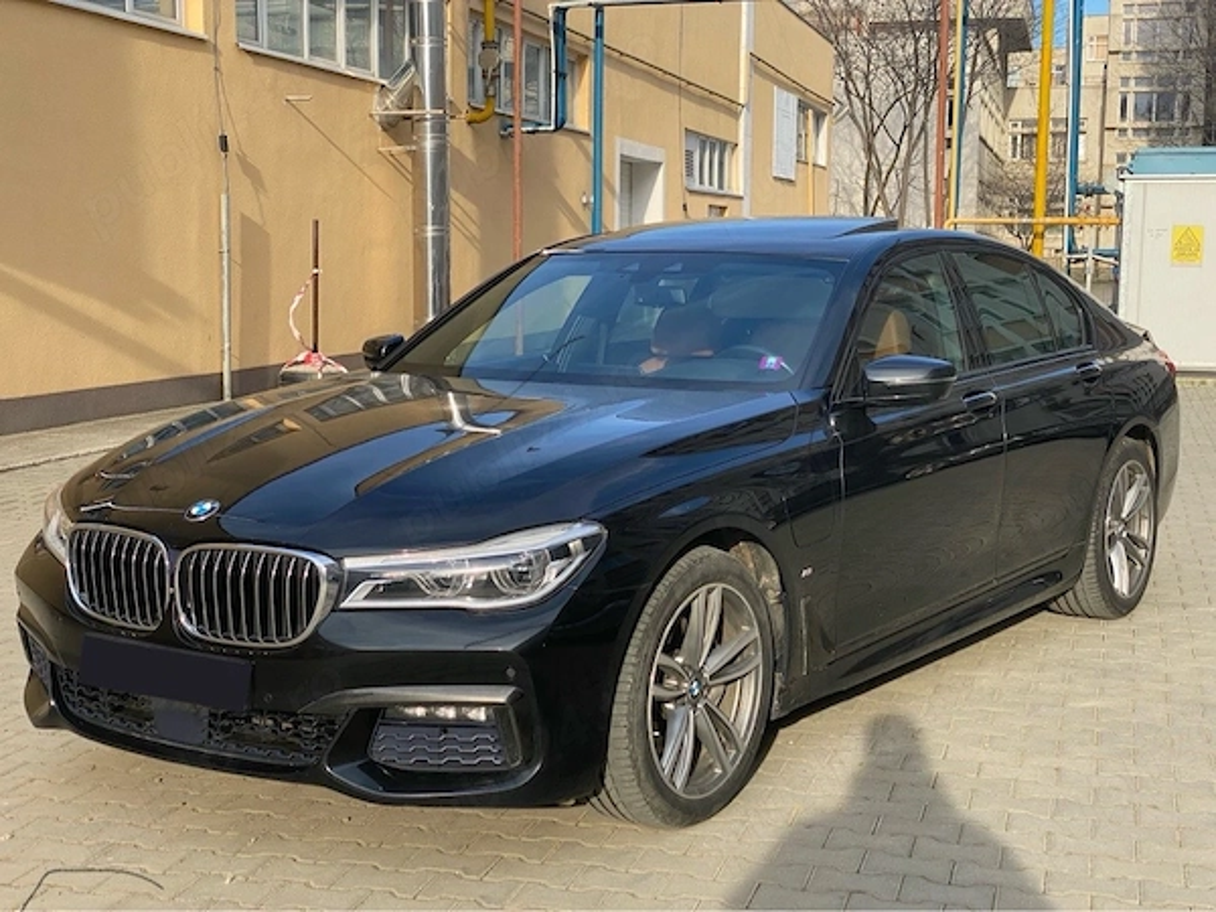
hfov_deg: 36.8
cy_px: 456
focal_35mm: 52
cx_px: 608
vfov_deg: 28.0
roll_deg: -0.4
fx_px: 1827
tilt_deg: -6.1
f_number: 2
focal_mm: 6
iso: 20
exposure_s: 1/685
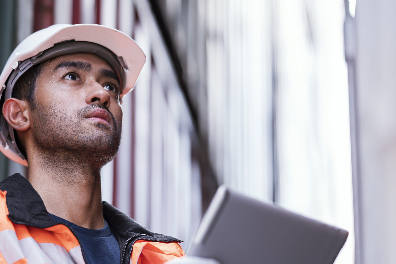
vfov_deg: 9.5
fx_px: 1584
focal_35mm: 144
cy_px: 192
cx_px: 131
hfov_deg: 14.2
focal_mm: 85
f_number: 1.8
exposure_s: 1/100
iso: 125
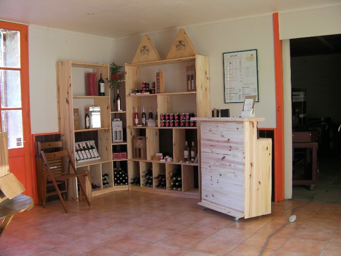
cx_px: 170
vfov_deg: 37.7
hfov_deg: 49.0
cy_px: 128
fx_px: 374
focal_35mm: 38
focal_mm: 6.8
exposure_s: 1/30
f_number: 3.5
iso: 85
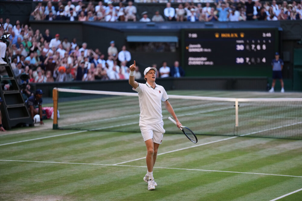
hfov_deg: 15.7
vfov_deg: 10.5
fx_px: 1099
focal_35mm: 131
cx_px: 151
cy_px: 100
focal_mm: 131
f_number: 2
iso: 800
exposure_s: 1/2000
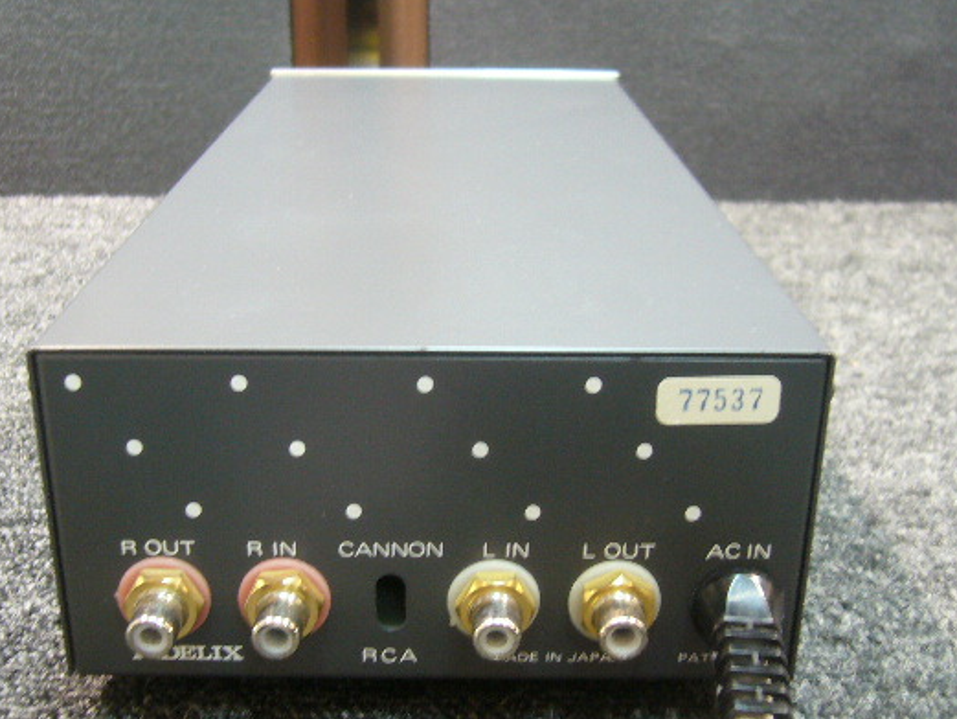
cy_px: 397
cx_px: 454
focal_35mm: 43
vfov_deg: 33.6
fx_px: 1189
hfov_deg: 43.8
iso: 200
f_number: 2.8
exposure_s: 1/8
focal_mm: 5.8
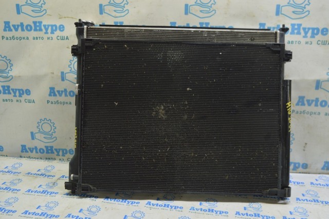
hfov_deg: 55.2
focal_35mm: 34
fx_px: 315
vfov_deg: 38.3
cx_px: 164
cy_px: 110
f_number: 5.6
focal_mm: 23
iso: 400
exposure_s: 1/20
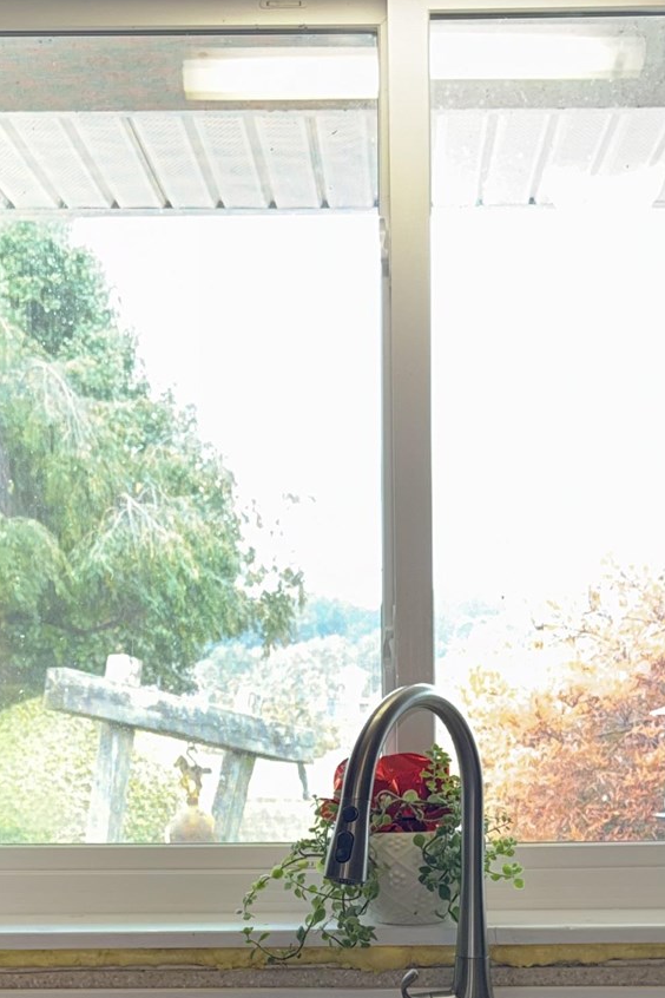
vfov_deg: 28.2
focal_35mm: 68
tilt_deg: -8.5
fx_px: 1884
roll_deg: +0.4
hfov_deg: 20.0
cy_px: 959
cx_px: 355
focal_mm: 6.76
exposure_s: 1/29
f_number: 1.78
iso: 64
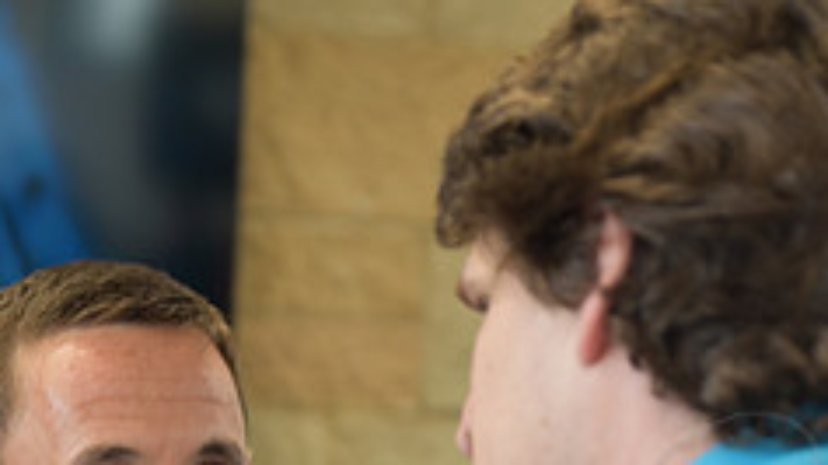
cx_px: 238
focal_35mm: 141
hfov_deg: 15.2
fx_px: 3094
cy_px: 638
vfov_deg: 8.4
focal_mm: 55
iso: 400
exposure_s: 1/40
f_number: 2.8
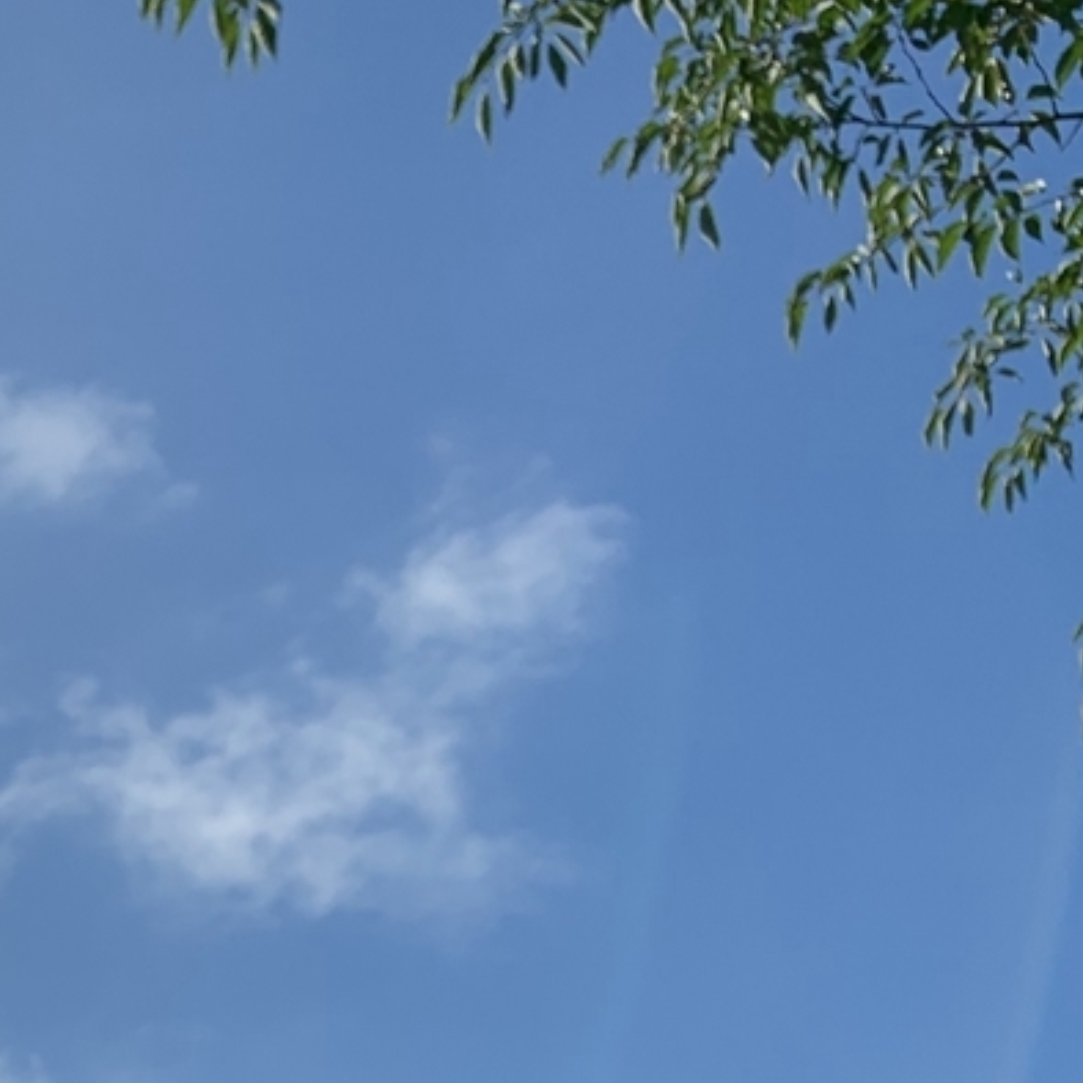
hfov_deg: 21.9
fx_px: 2478
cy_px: 1165
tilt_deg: +21.5
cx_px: -371
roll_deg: -1.8
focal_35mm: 70
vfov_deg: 23.3
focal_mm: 4.25
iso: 25
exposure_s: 1/6061
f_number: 1.8
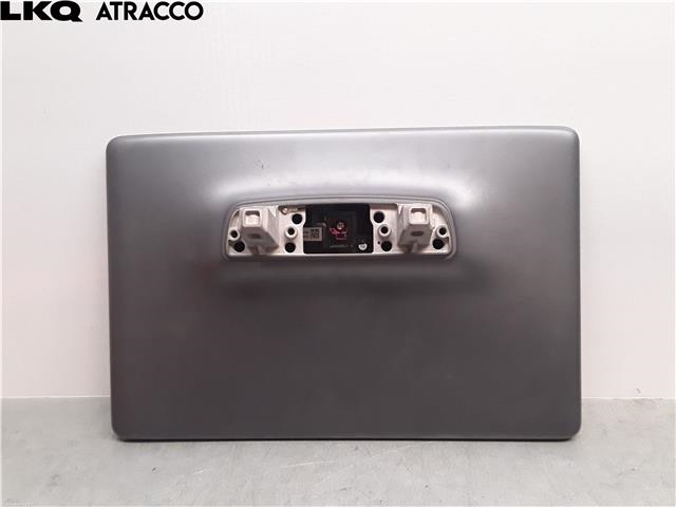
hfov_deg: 63.4
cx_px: 338
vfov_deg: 49.7
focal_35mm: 28
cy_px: 254
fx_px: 547
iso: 100
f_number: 1.9
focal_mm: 2.91
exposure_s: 1/100
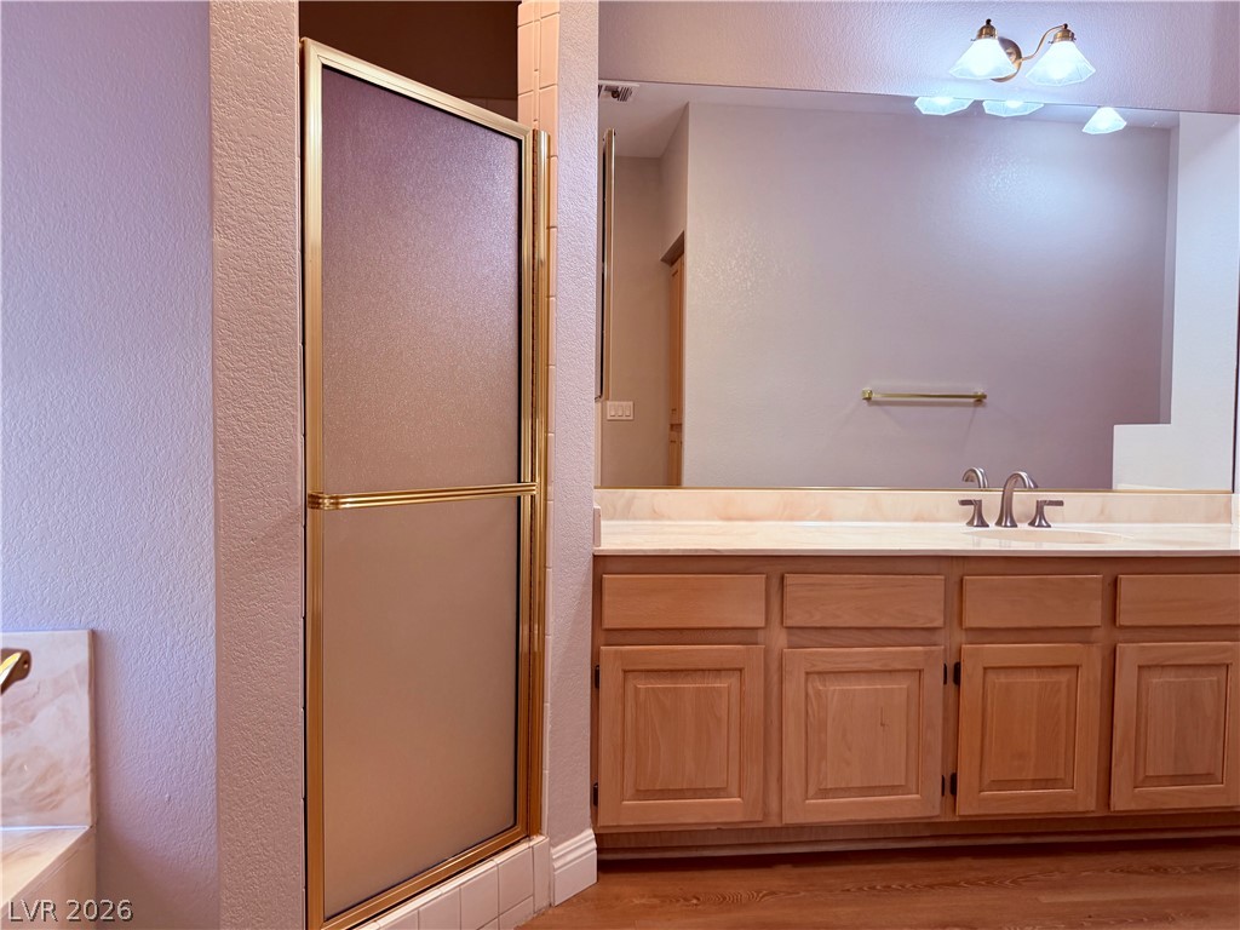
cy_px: 465
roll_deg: +0.0
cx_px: 620
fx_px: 860
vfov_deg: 56.8
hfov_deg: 71.6
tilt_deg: -2.9
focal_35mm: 24
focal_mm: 6.76
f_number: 1.78
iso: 125
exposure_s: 1/60
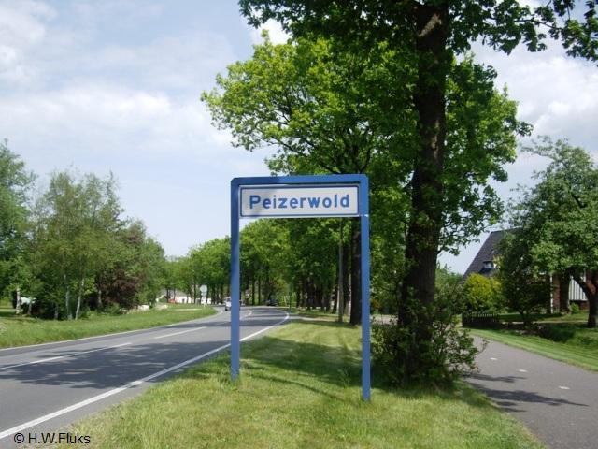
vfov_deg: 37.7
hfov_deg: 49.0
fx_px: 656
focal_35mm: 38
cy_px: 224
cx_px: 299
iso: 64
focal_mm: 7.9
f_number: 2.8
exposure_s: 1/1000
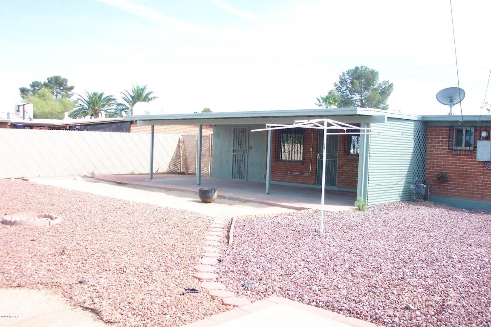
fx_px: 477
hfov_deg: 54.4
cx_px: 246
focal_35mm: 35
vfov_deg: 37.9
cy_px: 164
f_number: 2.8
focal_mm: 7.5
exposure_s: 1/500
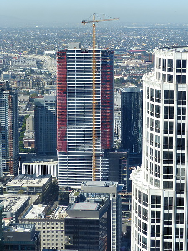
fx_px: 753
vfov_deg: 18.9
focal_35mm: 104
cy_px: 126
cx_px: 94
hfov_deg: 14.2
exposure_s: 1/400
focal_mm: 18.7
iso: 100
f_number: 4
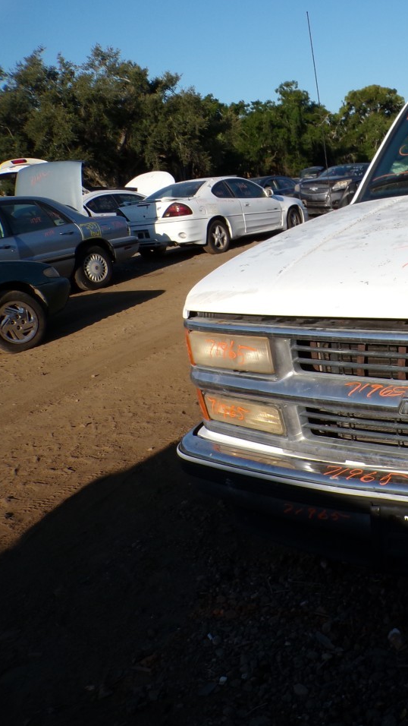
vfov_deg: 56.6
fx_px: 673
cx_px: 454
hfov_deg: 30.1
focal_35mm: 35
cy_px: 364
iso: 100
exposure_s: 1/750
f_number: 4.4
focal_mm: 4.3
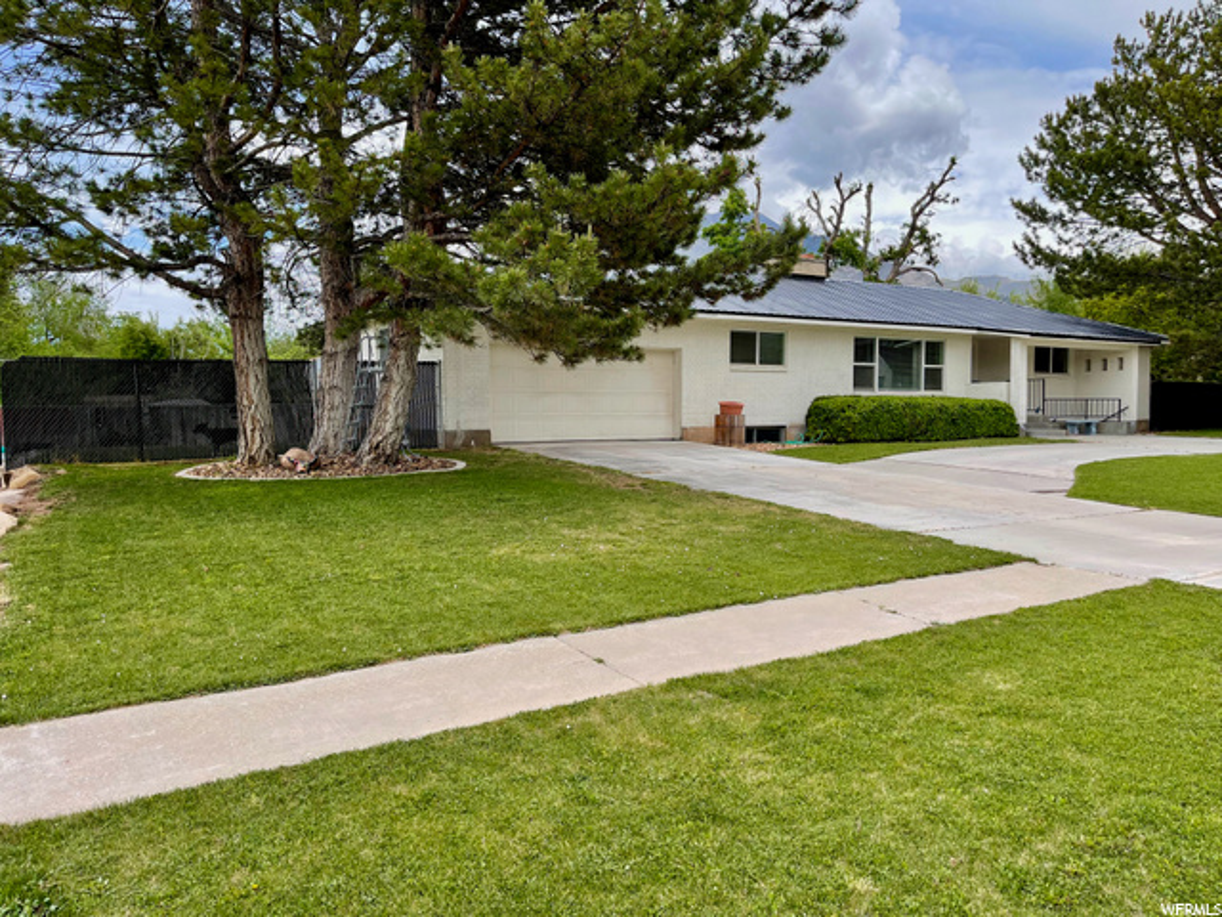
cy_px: 458
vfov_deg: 53.1
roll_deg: +0.2
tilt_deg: -2.5
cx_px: 611
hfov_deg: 67.3
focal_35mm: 26
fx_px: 918
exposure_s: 1/1252
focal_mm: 5.1
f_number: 1.6
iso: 32
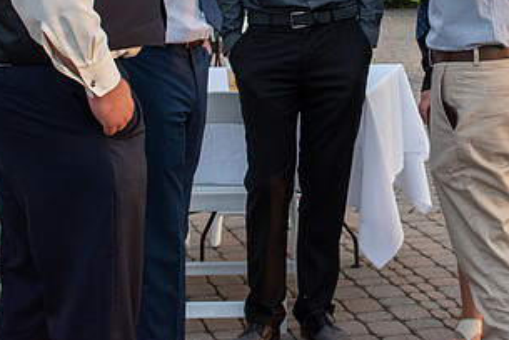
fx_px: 1528
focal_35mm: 108
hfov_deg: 18.8
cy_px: -64
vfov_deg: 12.4
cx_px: 345
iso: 640
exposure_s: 1/125
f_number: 5.6
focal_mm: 30
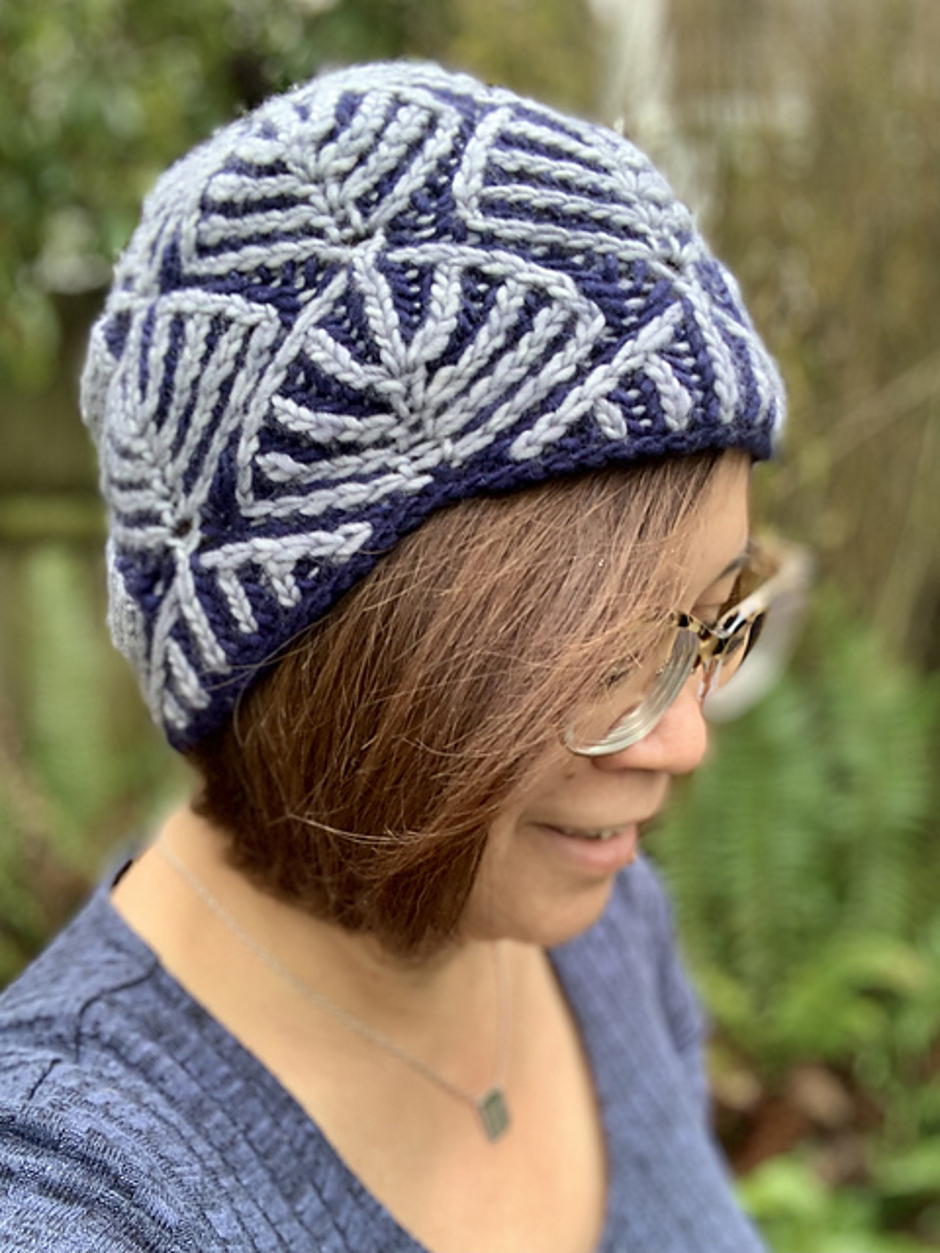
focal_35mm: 32
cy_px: 626
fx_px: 1159
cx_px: 470
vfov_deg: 56.8
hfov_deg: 44.2
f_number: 2.2
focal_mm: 2.87
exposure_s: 1/85
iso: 64
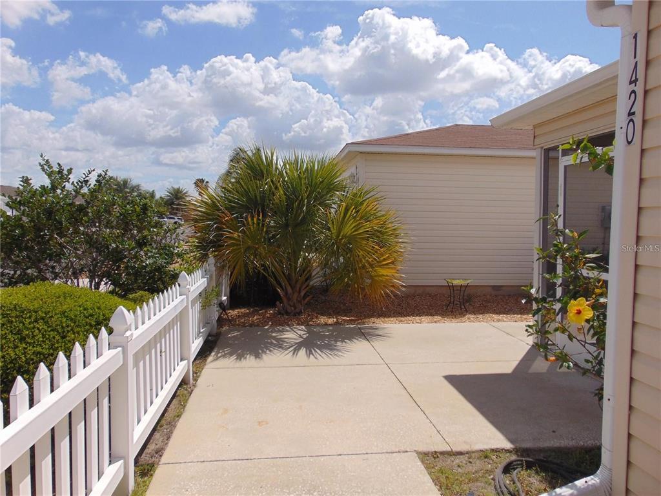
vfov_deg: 54.9
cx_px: 330
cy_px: 248
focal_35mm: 25
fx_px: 477
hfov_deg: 69.4
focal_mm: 4.5
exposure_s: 1/500
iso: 80
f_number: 7.7
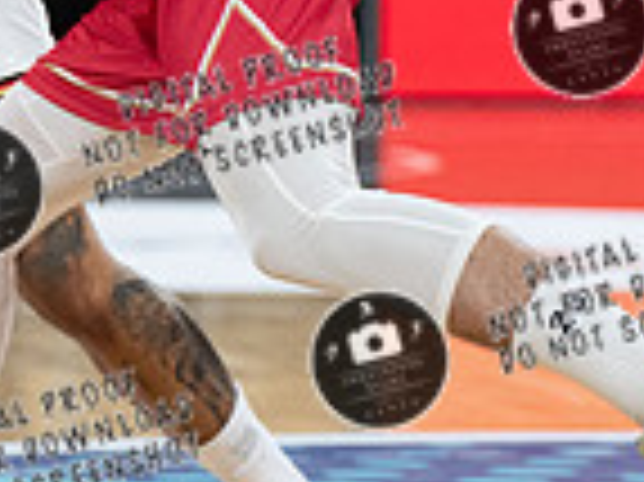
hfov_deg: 2.9
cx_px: -207
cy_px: -291
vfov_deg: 2.2
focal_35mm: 686
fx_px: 12752
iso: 1000
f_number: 3.2
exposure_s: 1/1000
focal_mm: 135
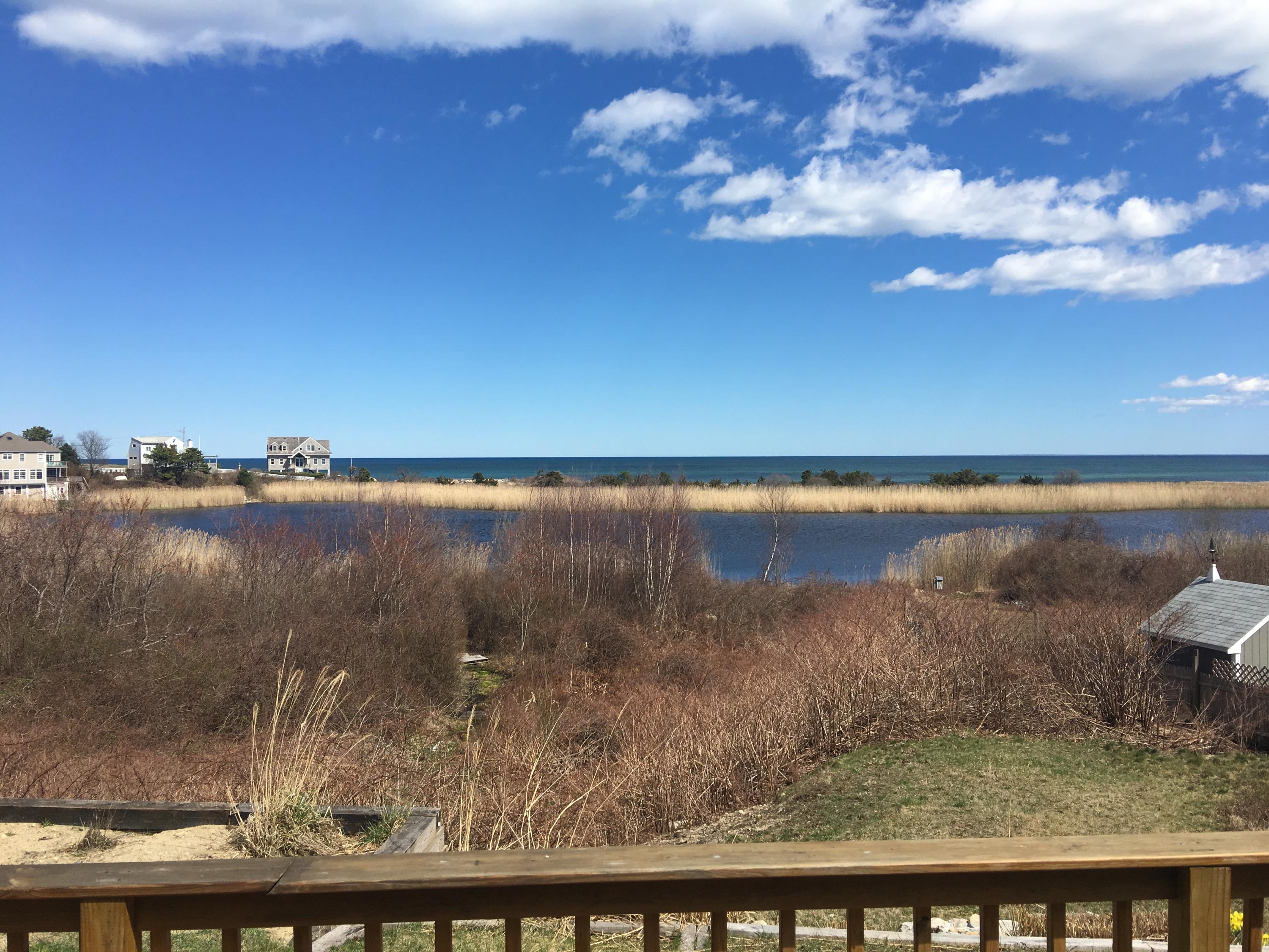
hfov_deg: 61.7
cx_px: 634
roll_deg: -0.4
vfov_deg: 48.2
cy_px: 476
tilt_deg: +0.3
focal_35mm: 29
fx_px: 1063
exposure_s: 1/2079
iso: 25
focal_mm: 4.15
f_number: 2.2
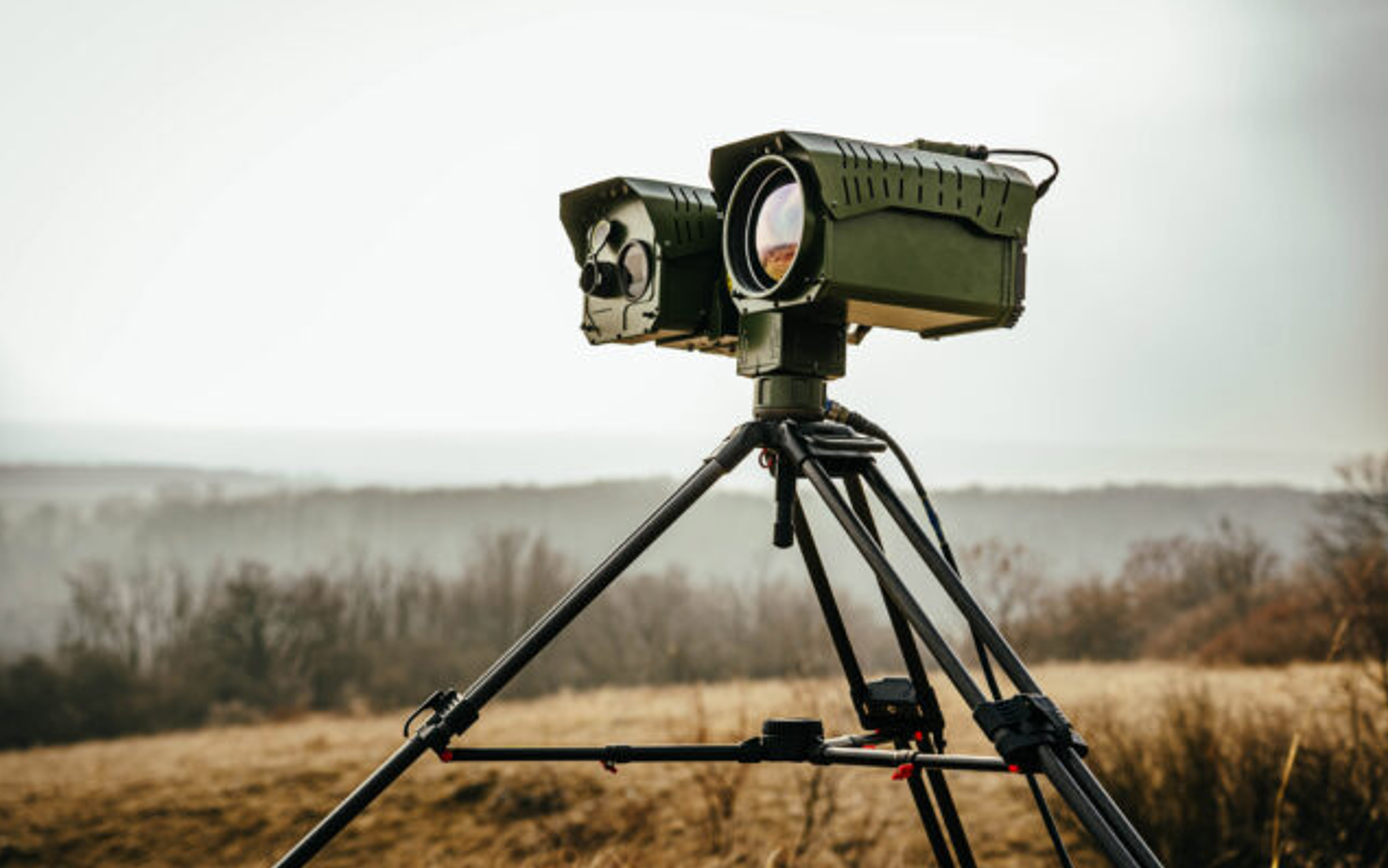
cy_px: 408
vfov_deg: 16.9
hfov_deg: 26.8
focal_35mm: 77
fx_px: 2913
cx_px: 697
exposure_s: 1/250
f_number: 4.5
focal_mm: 75
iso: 50
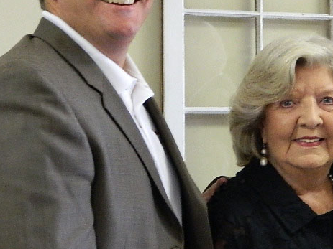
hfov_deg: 18.7
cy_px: 77
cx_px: 274
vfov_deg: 14.2
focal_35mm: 104
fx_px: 1000
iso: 400
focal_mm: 8.4
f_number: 3.6
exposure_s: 1/15
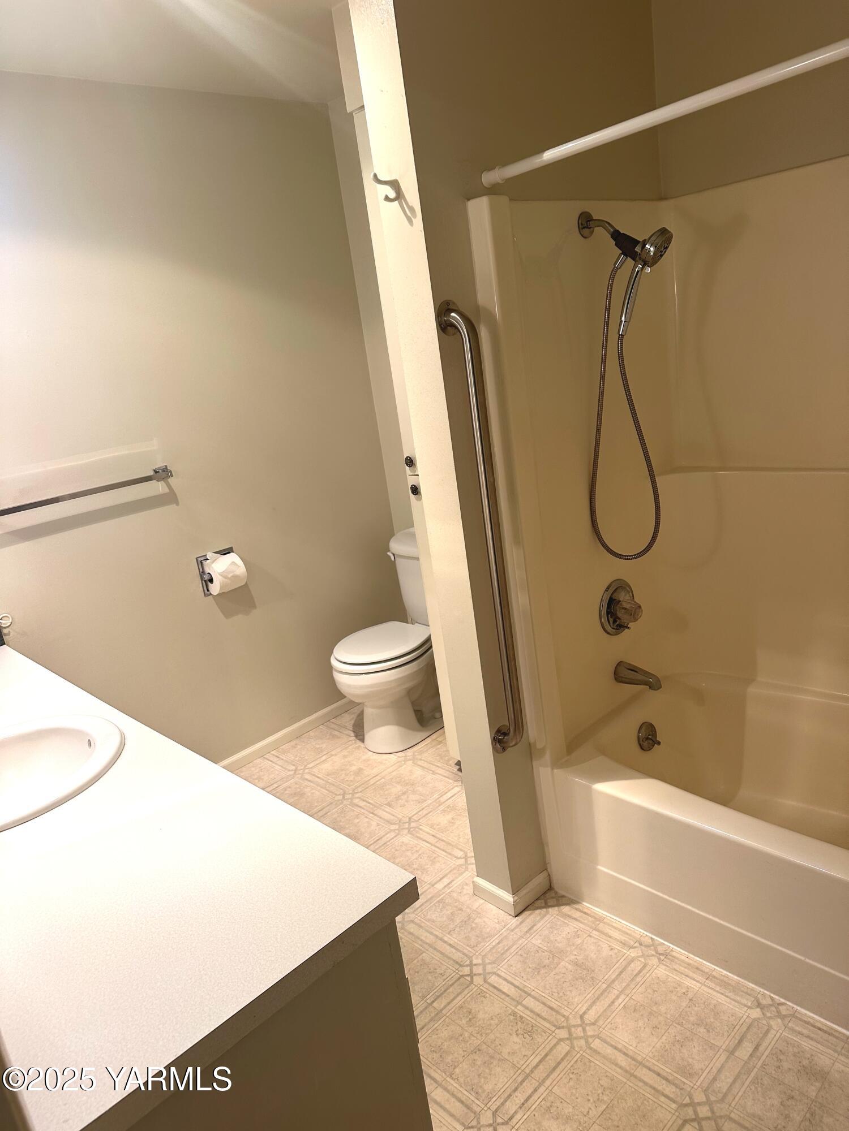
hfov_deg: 56.8
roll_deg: +7.9
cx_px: 424
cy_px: 566
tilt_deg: -12.1
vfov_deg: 71.6
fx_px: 785
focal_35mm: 24
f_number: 1.78
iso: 100
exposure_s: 1/120
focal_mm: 6.86
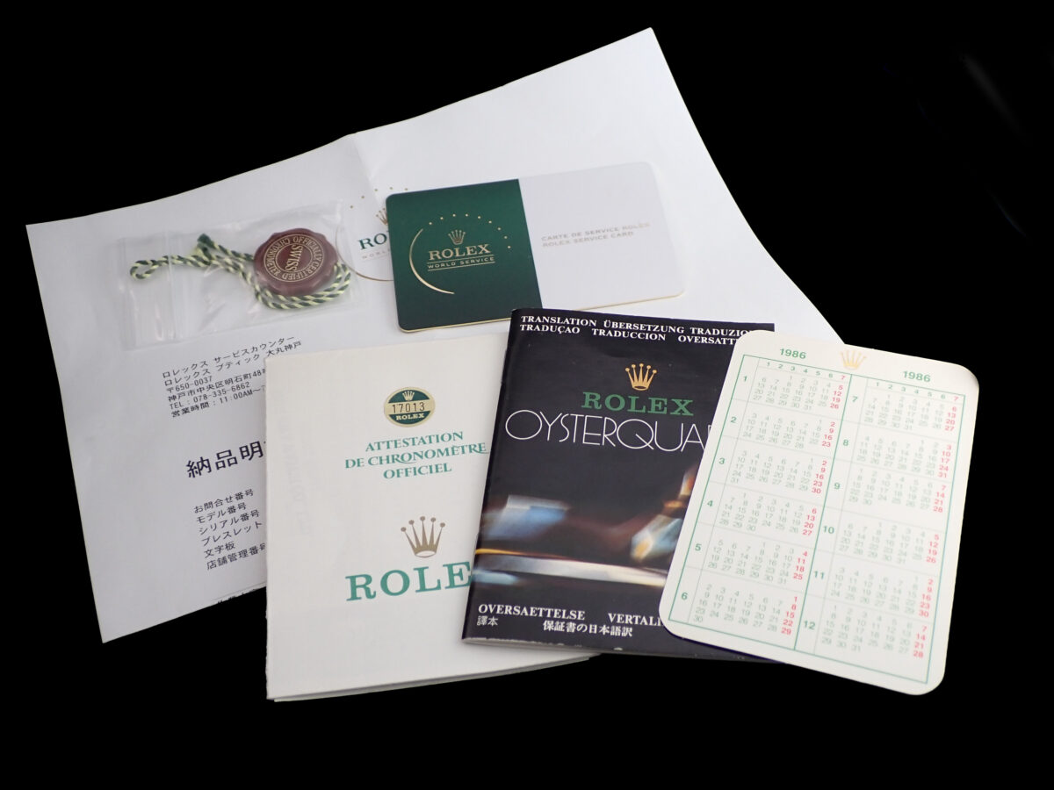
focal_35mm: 41
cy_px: 395
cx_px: 527
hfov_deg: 45.8
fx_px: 1248
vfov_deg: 35.1
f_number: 2.8
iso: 200
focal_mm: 7.31
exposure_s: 1/60
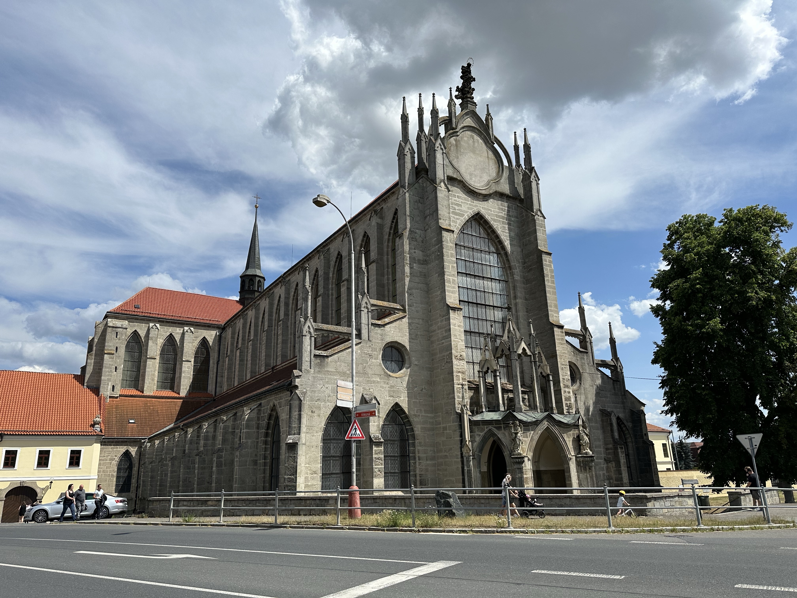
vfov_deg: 56.8
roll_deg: +1.9
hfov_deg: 71.6
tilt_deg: +17.1
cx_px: 398
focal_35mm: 24
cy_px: 299
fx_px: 553
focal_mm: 6.86
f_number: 1.78
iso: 80
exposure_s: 1/7576
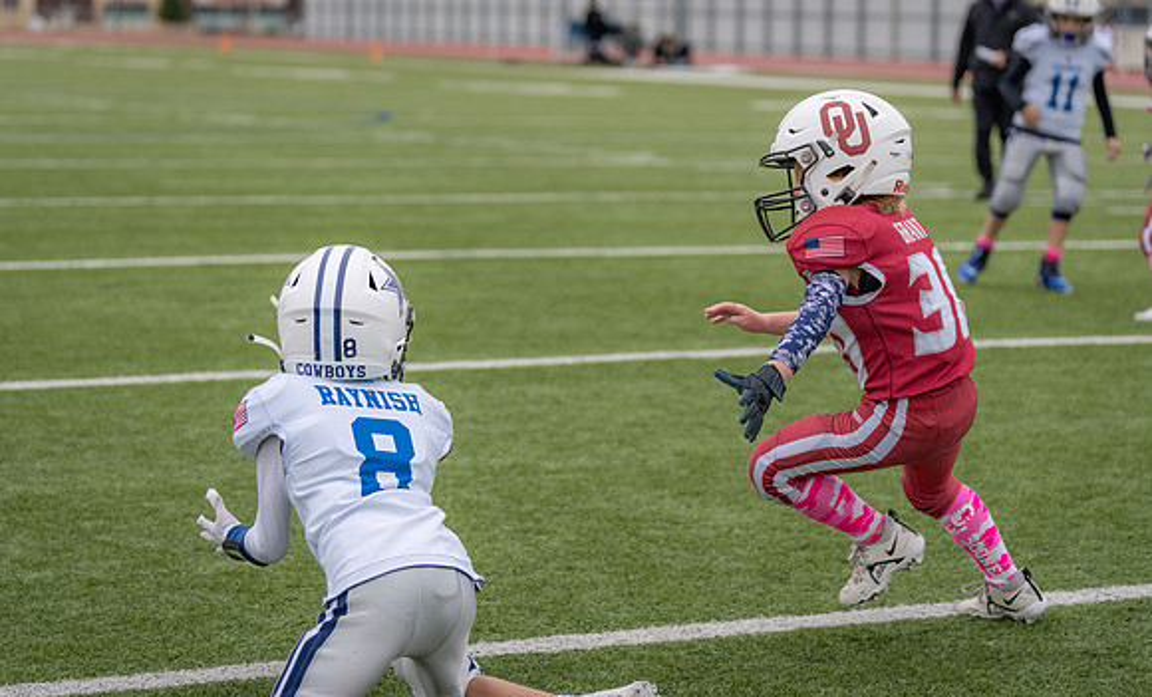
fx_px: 3140
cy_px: 258
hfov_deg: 20.8
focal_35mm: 101
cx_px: 524
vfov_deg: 12.7
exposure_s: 1/1250
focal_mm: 84
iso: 200
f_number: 2.8
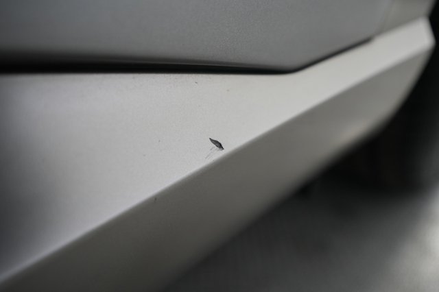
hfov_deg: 65.5
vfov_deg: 46.4
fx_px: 341
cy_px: 146
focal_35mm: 28
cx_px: 220
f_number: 4
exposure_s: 1/60
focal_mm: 28
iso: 2000
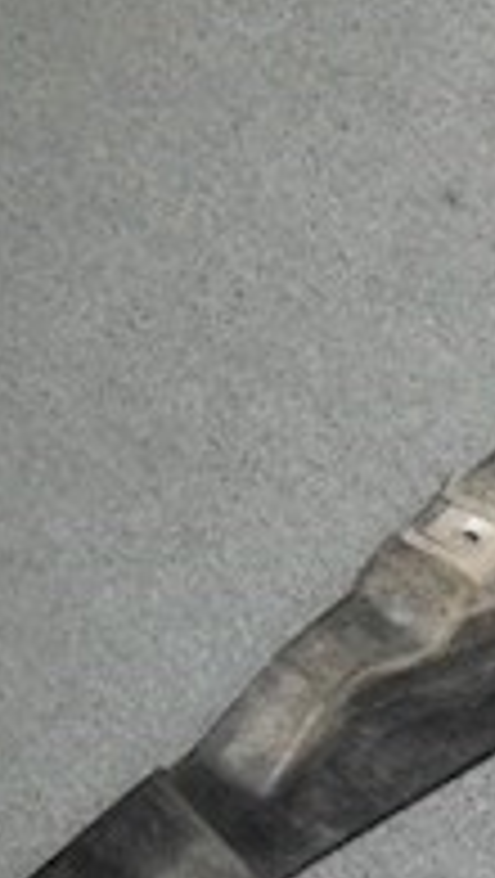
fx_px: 2910
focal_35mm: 125
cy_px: 522
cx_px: 1202
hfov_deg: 8.8
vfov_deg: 17.1
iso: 200
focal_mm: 6.3
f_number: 3.2
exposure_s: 1/45
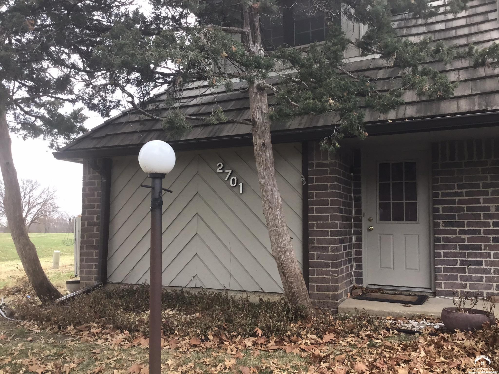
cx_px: 250
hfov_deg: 58.4
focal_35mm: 31
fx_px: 447
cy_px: 187
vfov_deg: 45.4
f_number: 2.4
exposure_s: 1/120
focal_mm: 3.3
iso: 50
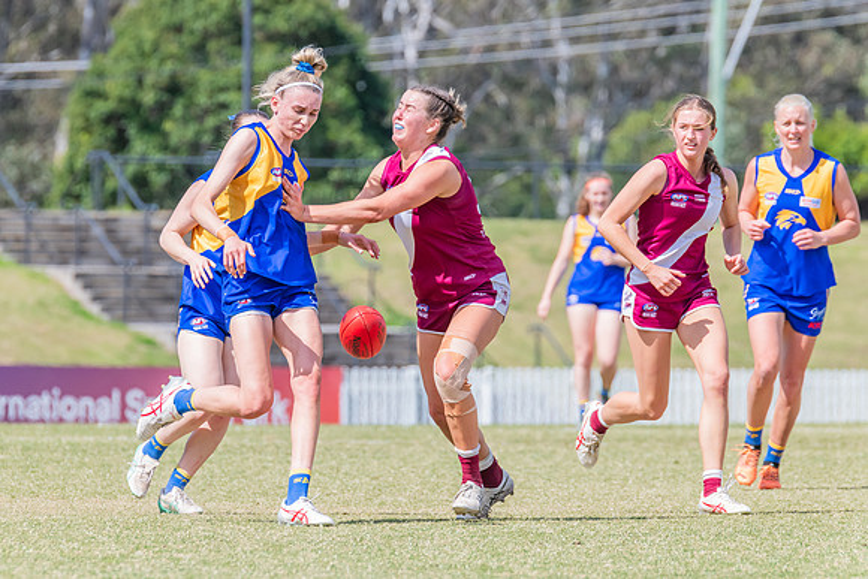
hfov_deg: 4.4
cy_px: 288
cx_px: 395
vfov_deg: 2.9
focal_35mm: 471
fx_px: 11359
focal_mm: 420
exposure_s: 1/1250
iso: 800
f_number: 10
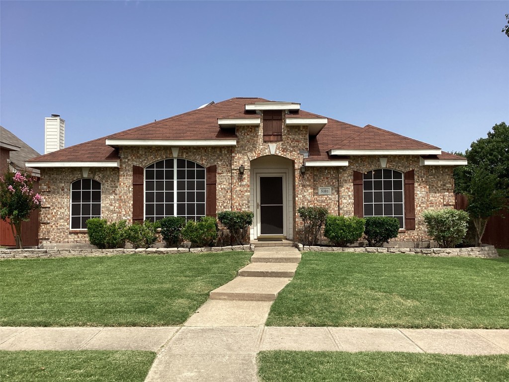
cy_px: 191
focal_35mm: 31
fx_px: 456
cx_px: 254
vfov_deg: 45.4
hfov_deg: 58.4
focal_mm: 3.3
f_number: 2.4
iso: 25
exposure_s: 1/1567
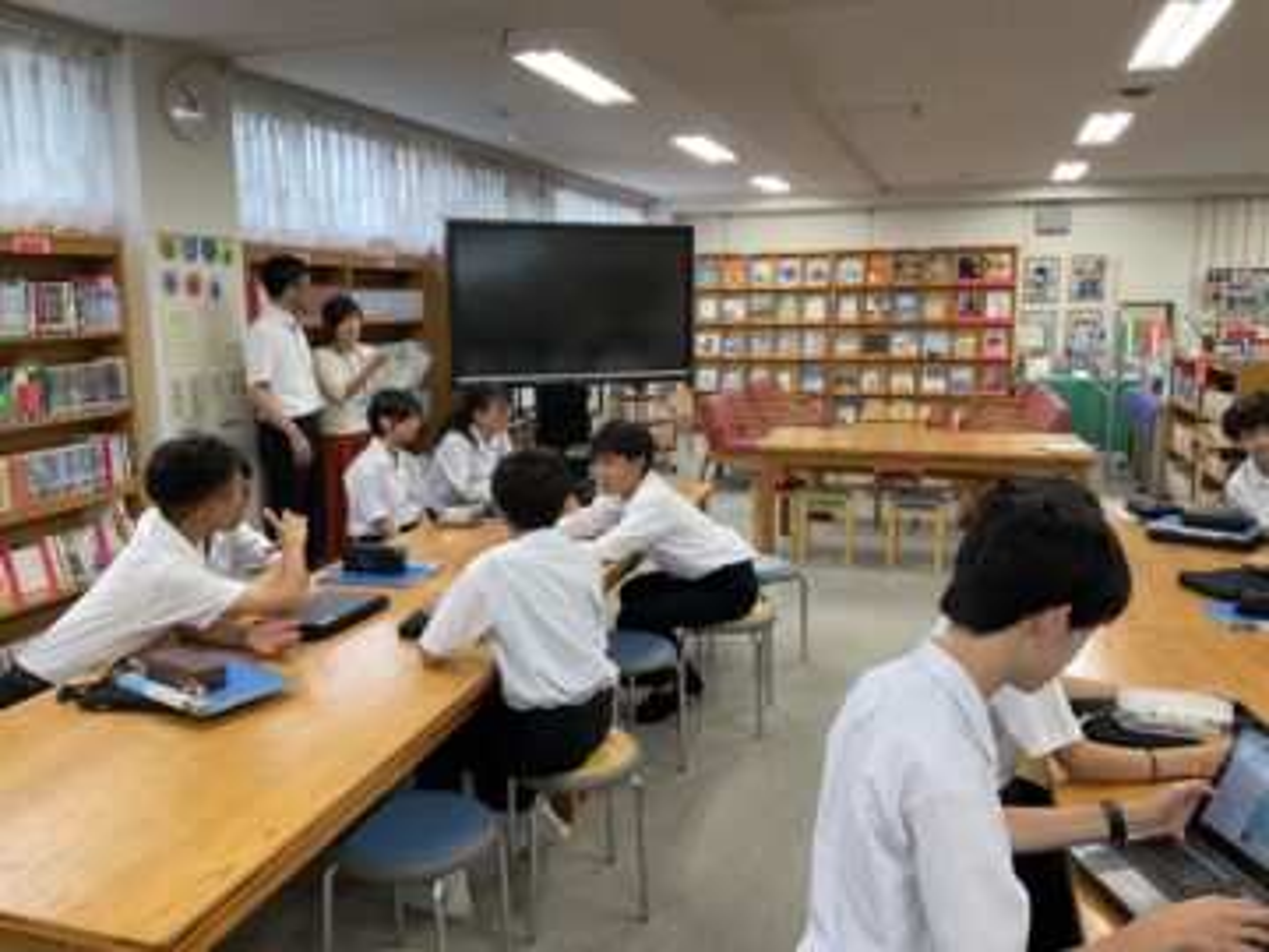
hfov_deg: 61.7
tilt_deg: -10.2
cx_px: 634
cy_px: 476
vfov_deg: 48.2
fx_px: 1063
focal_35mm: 29
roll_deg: +0.2
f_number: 1.8
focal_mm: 3
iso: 64
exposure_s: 1/60
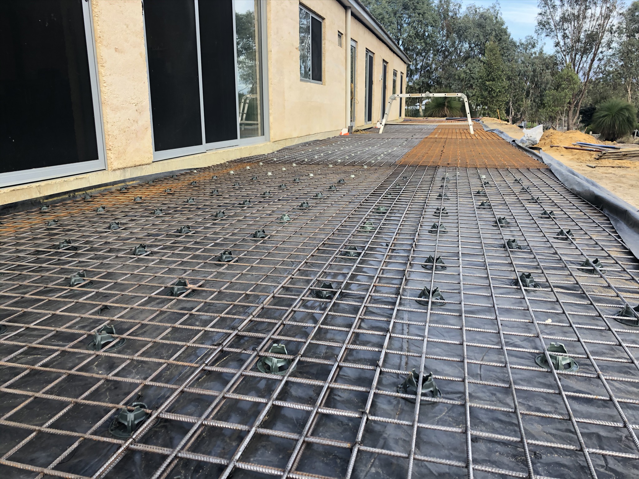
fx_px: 517
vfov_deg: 49.7
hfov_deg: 63.4
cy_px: 240
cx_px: 320
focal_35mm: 28
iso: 25
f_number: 1.8
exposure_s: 1/120
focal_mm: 4
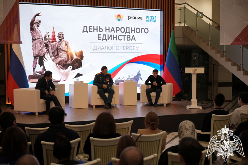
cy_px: 82
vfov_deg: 27.5
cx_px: 124
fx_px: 338
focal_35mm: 49
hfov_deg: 40.3
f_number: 2.8
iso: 200
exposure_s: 1/125
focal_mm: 49
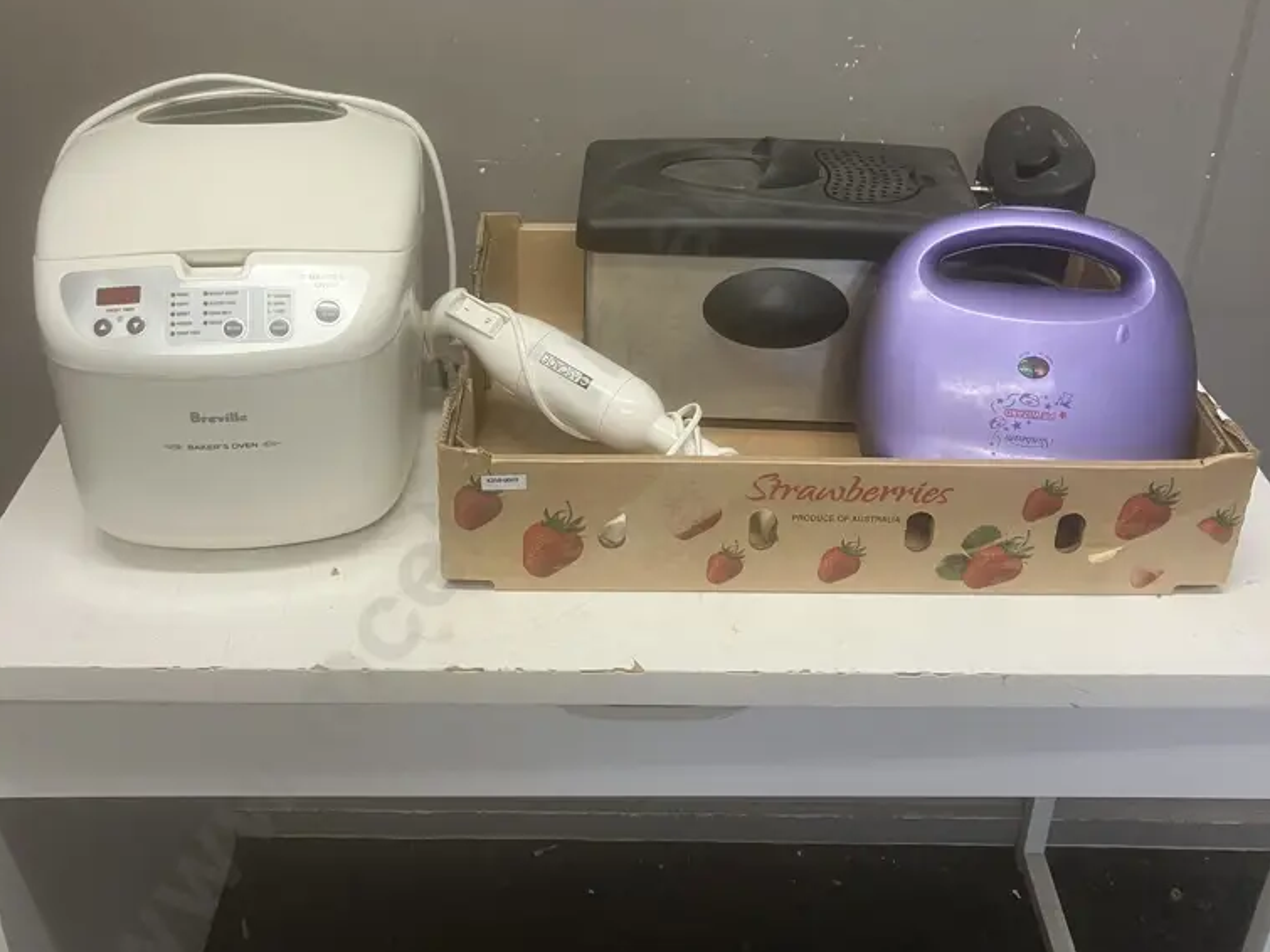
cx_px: 631
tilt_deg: -25.9
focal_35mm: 38
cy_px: 304
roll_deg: -3.0
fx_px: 1394
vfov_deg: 37.2
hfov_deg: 49.0
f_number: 1.8
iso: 64
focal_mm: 3.99
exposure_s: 1/50
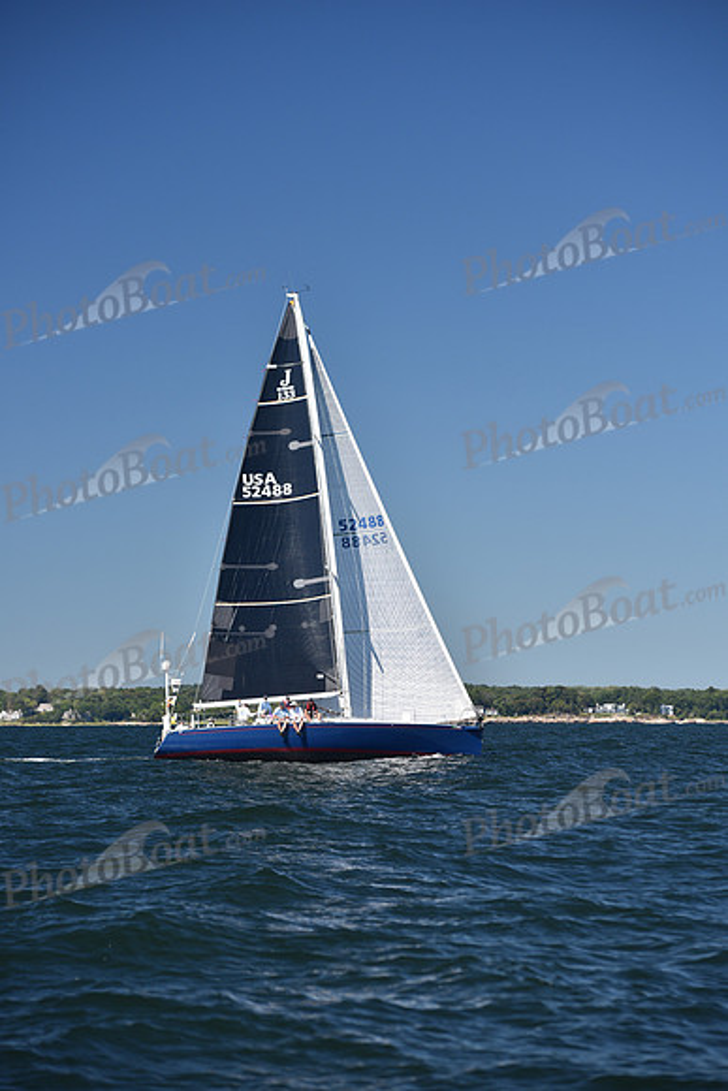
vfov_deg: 18.6
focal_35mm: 110
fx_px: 3334
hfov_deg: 12.5
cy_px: 546
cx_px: 364
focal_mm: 110
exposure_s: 1/800
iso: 200
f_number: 4
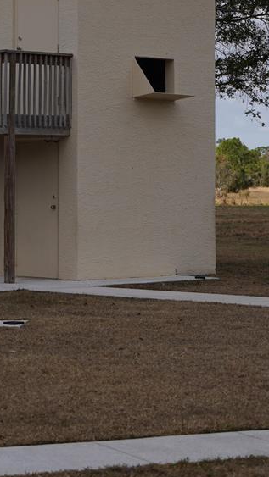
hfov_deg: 9.3
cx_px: 86
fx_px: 1660
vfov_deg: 16.2
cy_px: 64
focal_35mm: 131
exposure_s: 1/3200
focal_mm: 44
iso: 100
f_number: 2.8
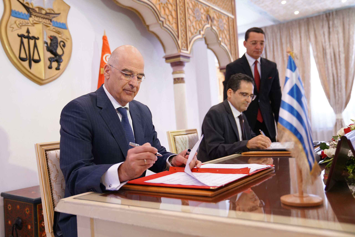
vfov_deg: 43.6
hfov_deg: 61.9
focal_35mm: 30
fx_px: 296
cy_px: 118
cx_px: 178
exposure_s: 1/100
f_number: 2.8
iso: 1600
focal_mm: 30
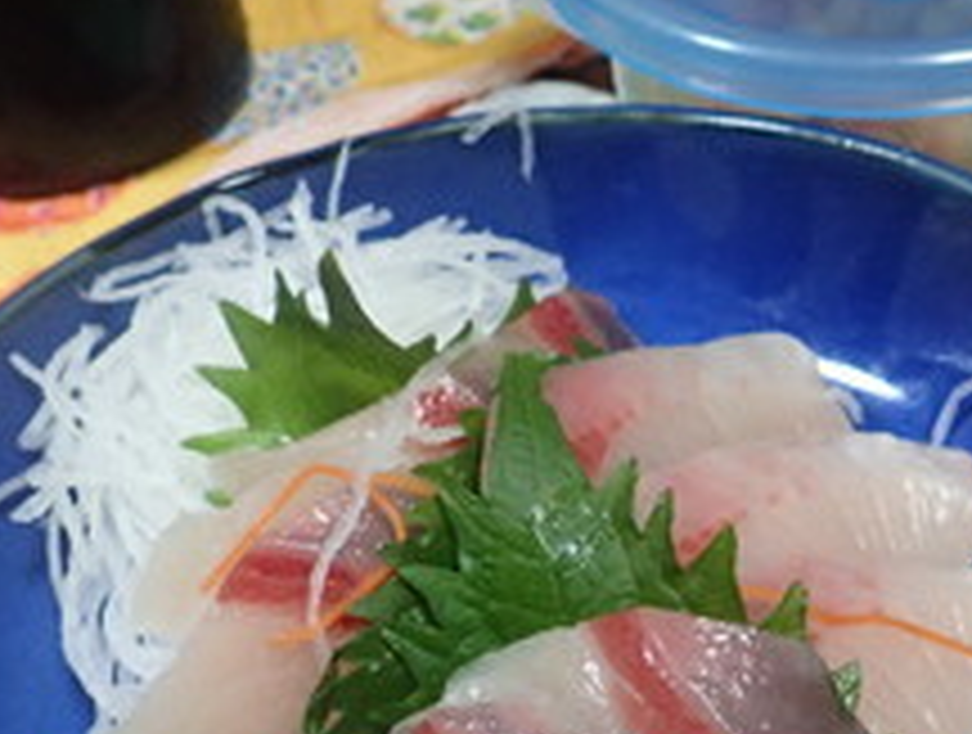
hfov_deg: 36.5
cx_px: 608
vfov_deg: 26.6
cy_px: 734
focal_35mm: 52
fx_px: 1463
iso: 800
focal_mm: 4.5
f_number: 2.8
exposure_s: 1/80
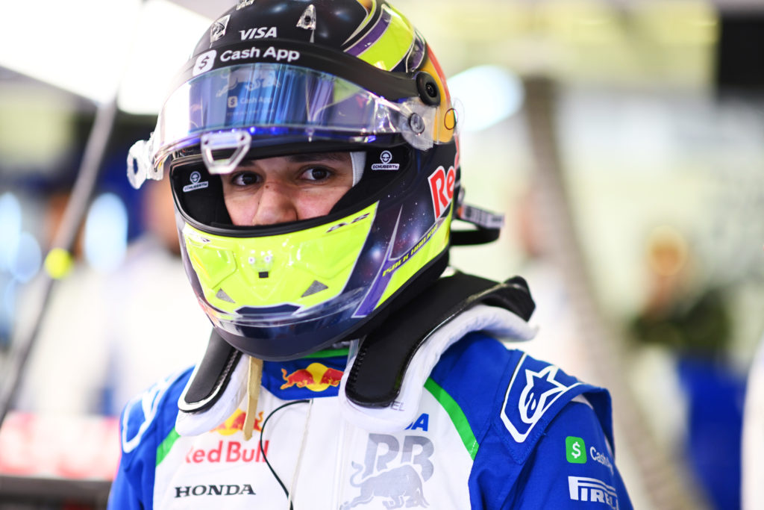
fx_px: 1804
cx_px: 382
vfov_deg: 16.1
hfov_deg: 23.9
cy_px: 255
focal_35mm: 85
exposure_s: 1/1000
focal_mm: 85
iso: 800
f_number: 1.4
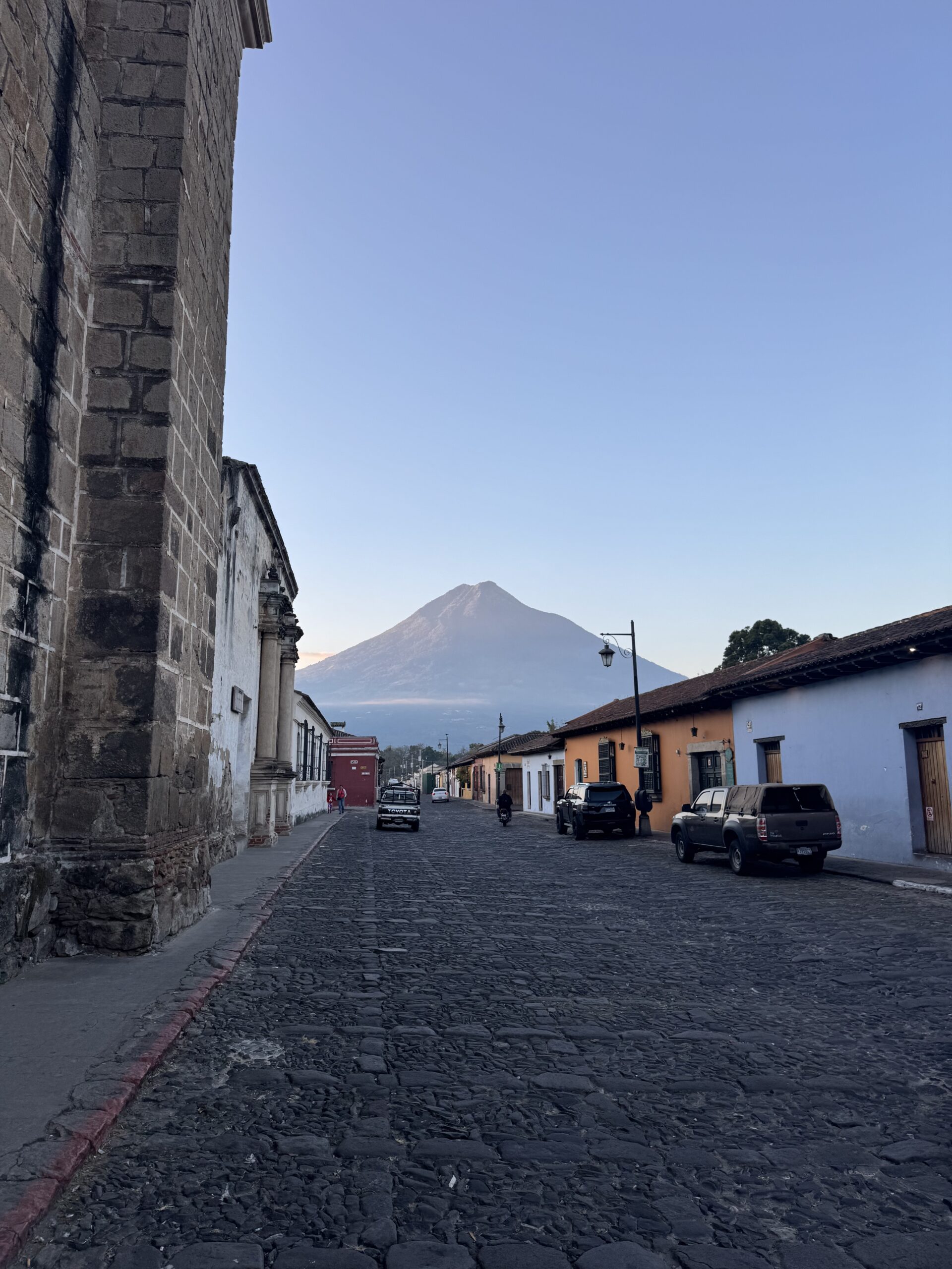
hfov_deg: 56.8
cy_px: 634
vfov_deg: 71.6
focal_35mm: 24
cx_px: 476
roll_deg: -0.1
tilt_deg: +9.5
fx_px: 880
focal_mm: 6.76
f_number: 1.78
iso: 80
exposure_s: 1/633
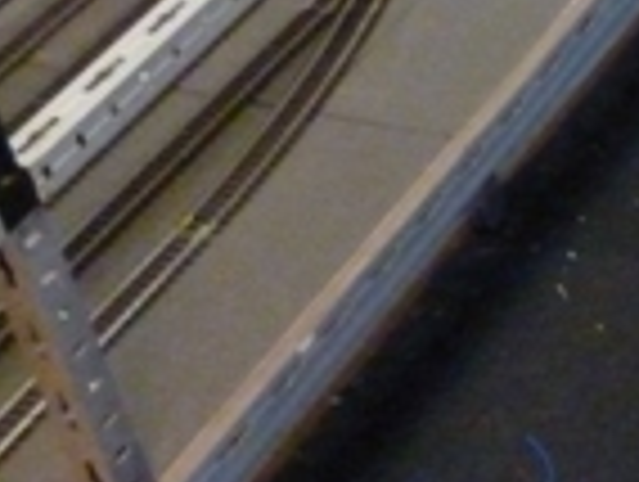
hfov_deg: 13.0
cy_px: -149
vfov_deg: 11.5
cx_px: 1386
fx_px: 2330
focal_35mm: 126
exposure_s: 1/30
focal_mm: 5
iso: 800
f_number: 3.1
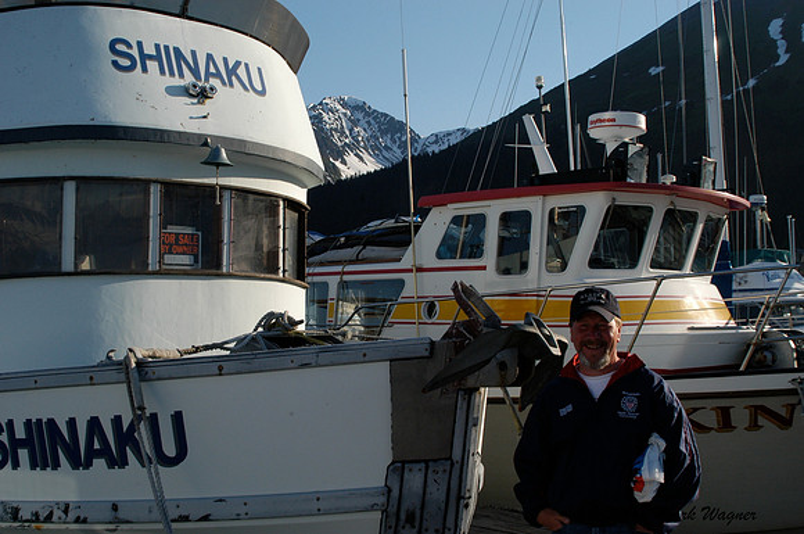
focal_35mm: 42
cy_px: 267
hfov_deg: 46.5
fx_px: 937
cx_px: 402
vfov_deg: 31.8
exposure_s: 1/500
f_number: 11
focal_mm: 28
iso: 400
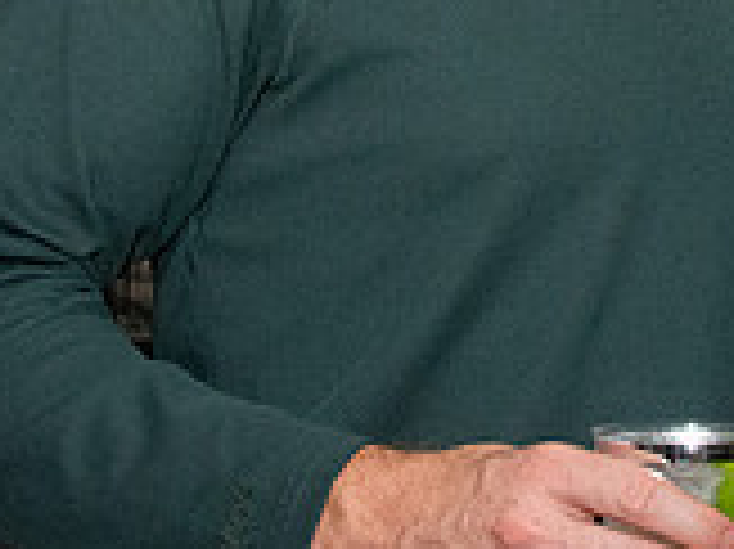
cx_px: 702
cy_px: -209
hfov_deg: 9.4
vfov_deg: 7.0
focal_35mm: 209
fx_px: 4428
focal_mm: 38
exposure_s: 1/160
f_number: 11
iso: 5000
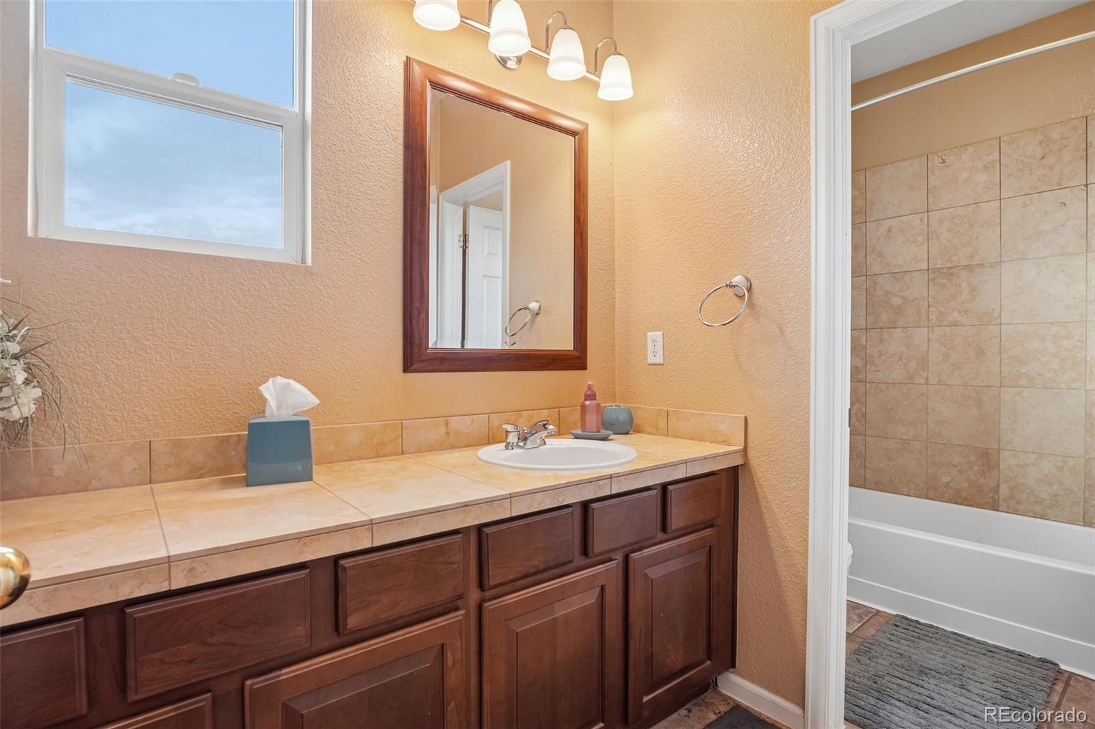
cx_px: 548
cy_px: 364
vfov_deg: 72.0
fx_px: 502
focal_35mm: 16
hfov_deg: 95.0
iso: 400
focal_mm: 11
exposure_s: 1/30
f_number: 8
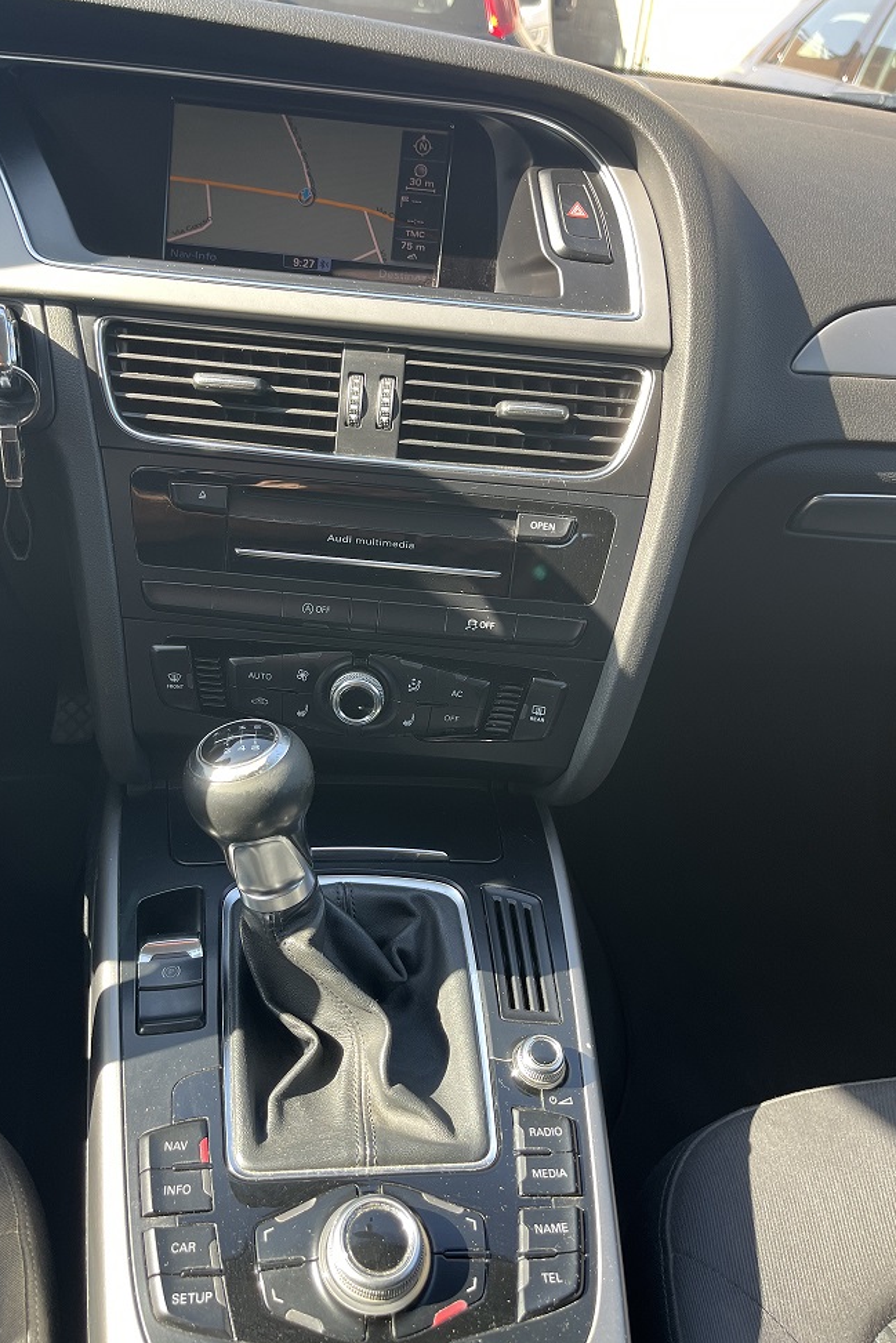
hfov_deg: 46.3
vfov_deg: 65.5
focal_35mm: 28
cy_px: 671
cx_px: 380
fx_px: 1045
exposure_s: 1/121
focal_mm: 5.1
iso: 32
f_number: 1.6
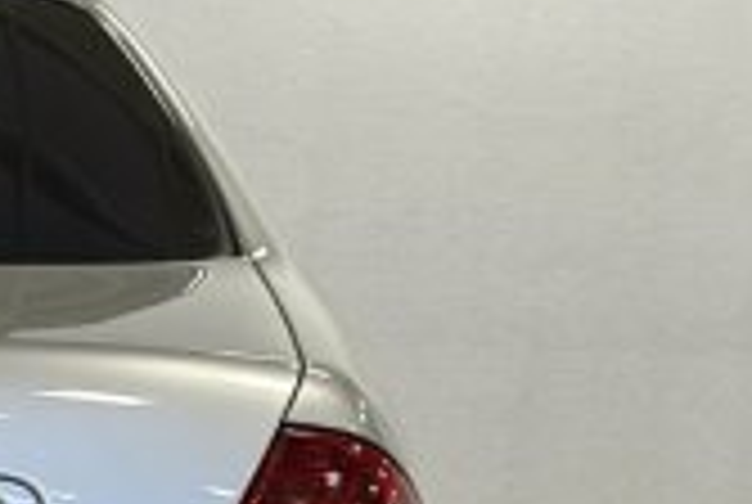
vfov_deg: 7.2
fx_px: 3997
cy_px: 594
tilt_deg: -8.6
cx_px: -387
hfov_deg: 10.4
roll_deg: -1.1
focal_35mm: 191
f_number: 1.78
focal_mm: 6.86
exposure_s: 1/70
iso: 80
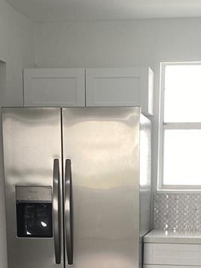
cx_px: 127
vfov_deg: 21.3
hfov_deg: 16.9
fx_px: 674
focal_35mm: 87
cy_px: 301
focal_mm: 4.25
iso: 50
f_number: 1.8
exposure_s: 1/120
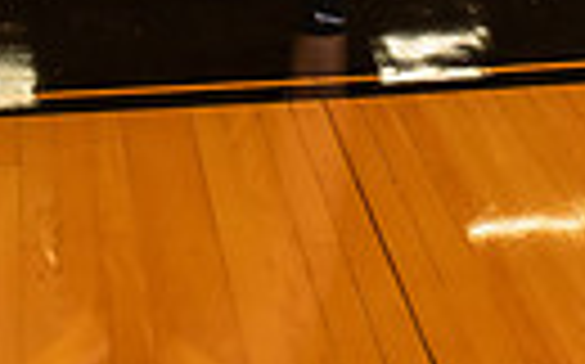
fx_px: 2023
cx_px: 126
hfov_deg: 16.3
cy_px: -530
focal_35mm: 127
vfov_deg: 9.2
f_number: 7.1
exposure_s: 1/400
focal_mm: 36
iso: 640
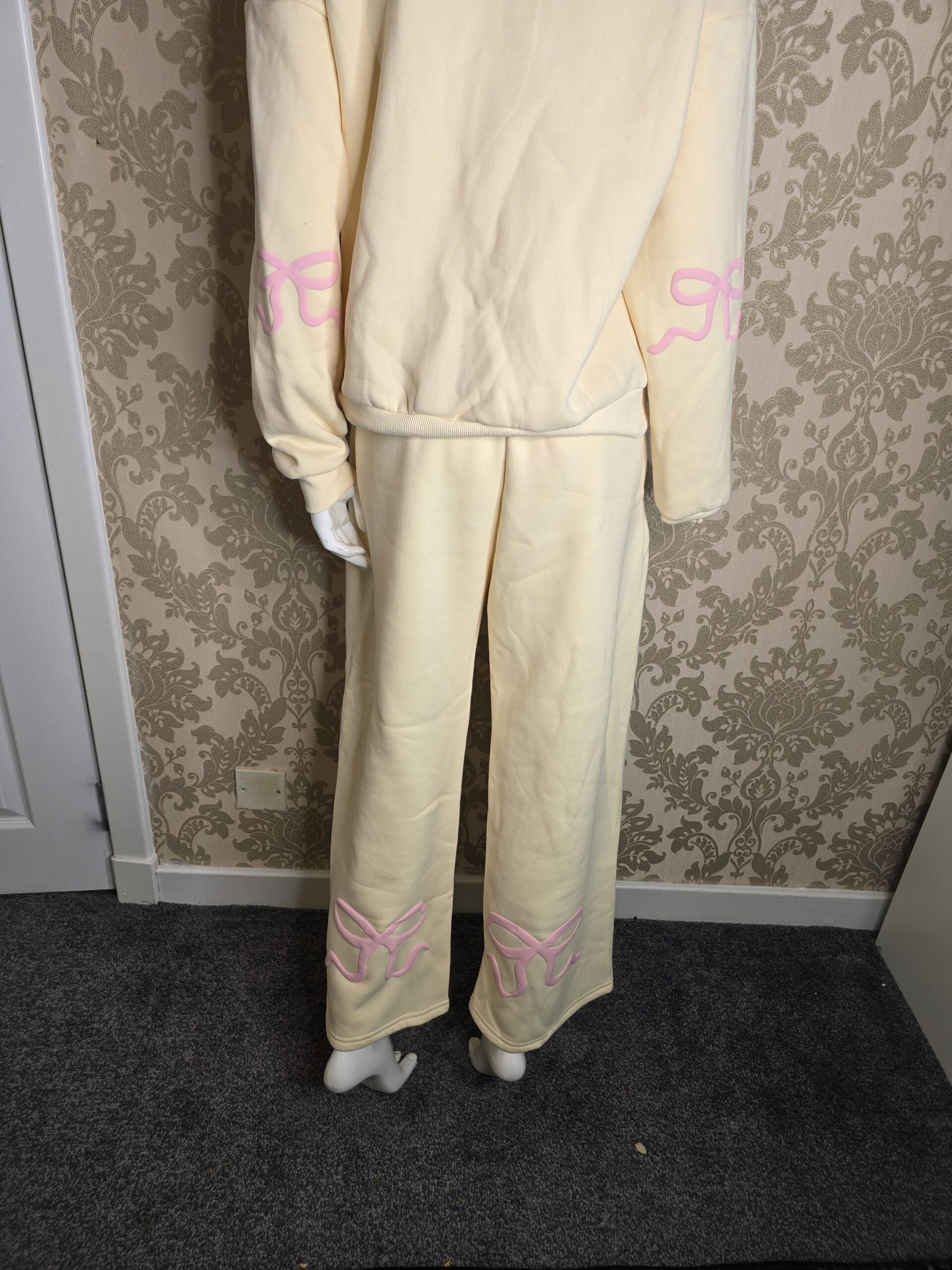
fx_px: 843
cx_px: 476
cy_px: 635
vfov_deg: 73.9
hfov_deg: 58.9
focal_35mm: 23
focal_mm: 6.3
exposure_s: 1/50
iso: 25
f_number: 1.7
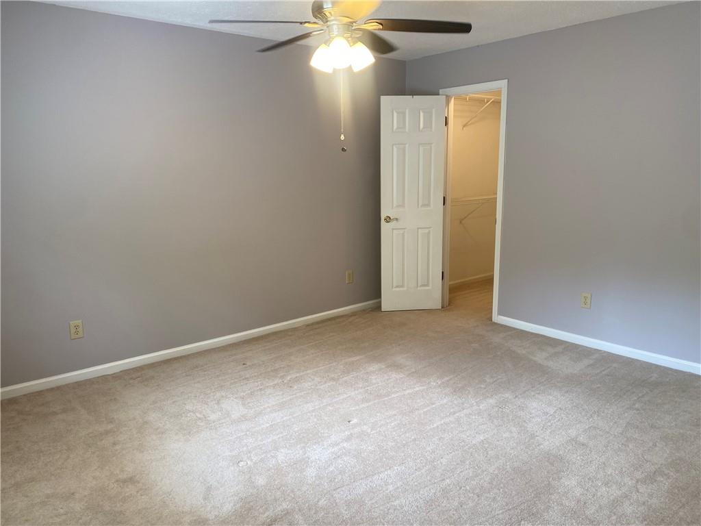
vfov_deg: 53.1
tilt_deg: -12.3
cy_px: 263
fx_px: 527
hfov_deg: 67.3
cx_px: 350
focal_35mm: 26
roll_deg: +0.8
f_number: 1.8
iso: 125
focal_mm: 4.25
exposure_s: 1/120
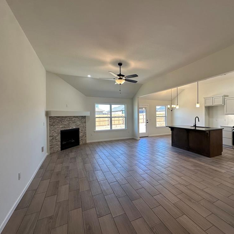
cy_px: 115
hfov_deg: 83.1
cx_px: 139
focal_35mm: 17
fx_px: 130
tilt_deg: +0.1
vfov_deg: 84.0
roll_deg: -0.1
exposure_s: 1/120
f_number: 2.2
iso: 80
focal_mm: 2.22
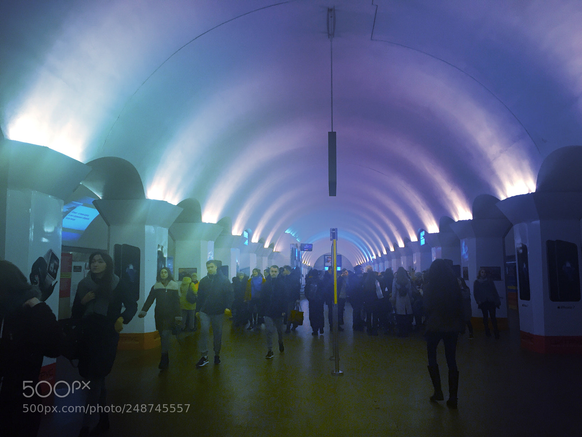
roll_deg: +0.3
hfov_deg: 61.7
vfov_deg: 48.2
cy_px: 218
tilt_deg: +5.1
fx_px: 488
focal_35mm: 29
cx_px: 291
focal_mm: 4.15
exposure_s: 1/33
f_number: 2.2
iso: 40
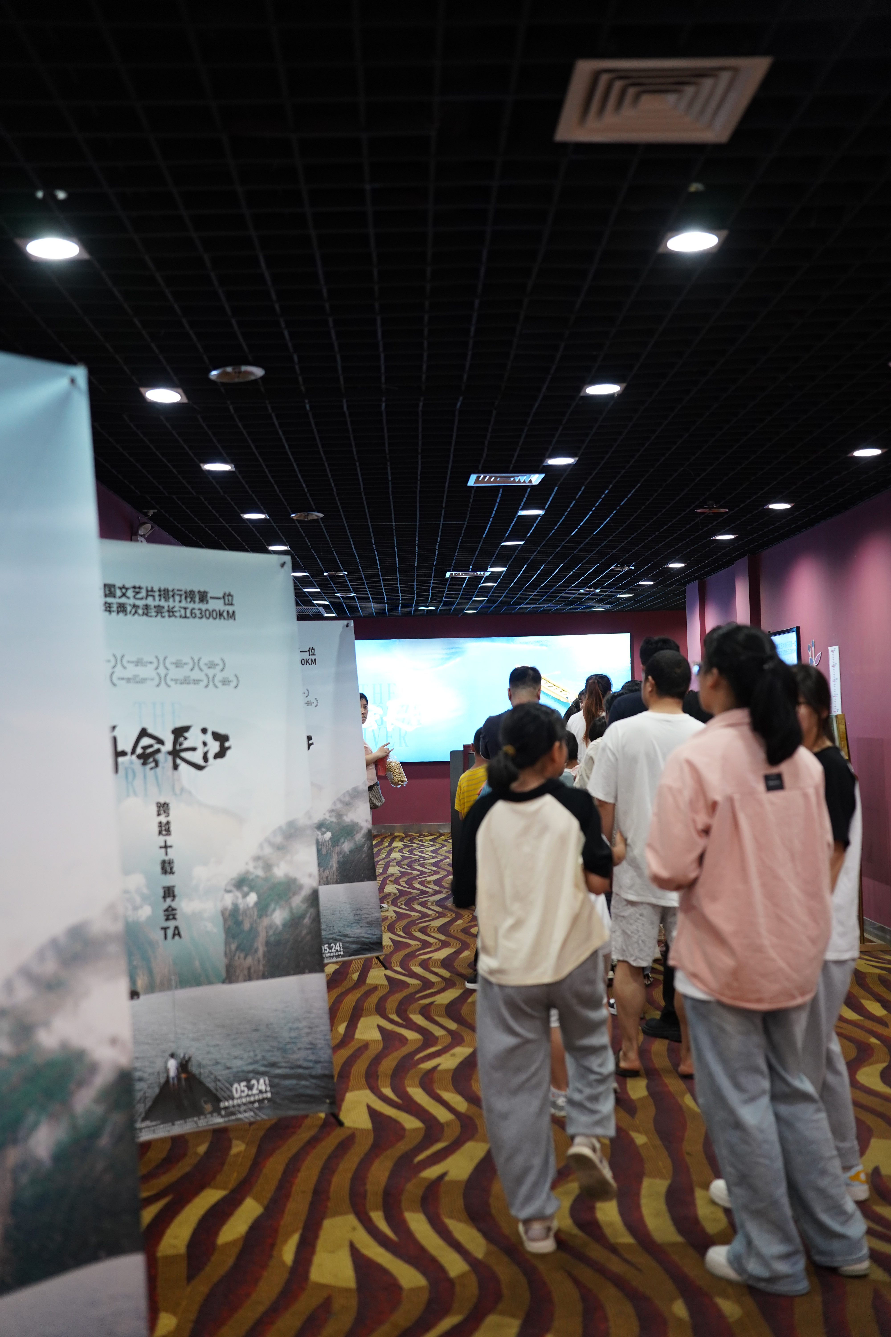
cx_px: 446
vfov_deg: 51.9
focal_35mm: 37
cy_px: 668
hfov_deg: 35.9
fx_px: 1374
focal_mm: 37
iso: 1600
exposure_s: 1/160
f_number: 2.2
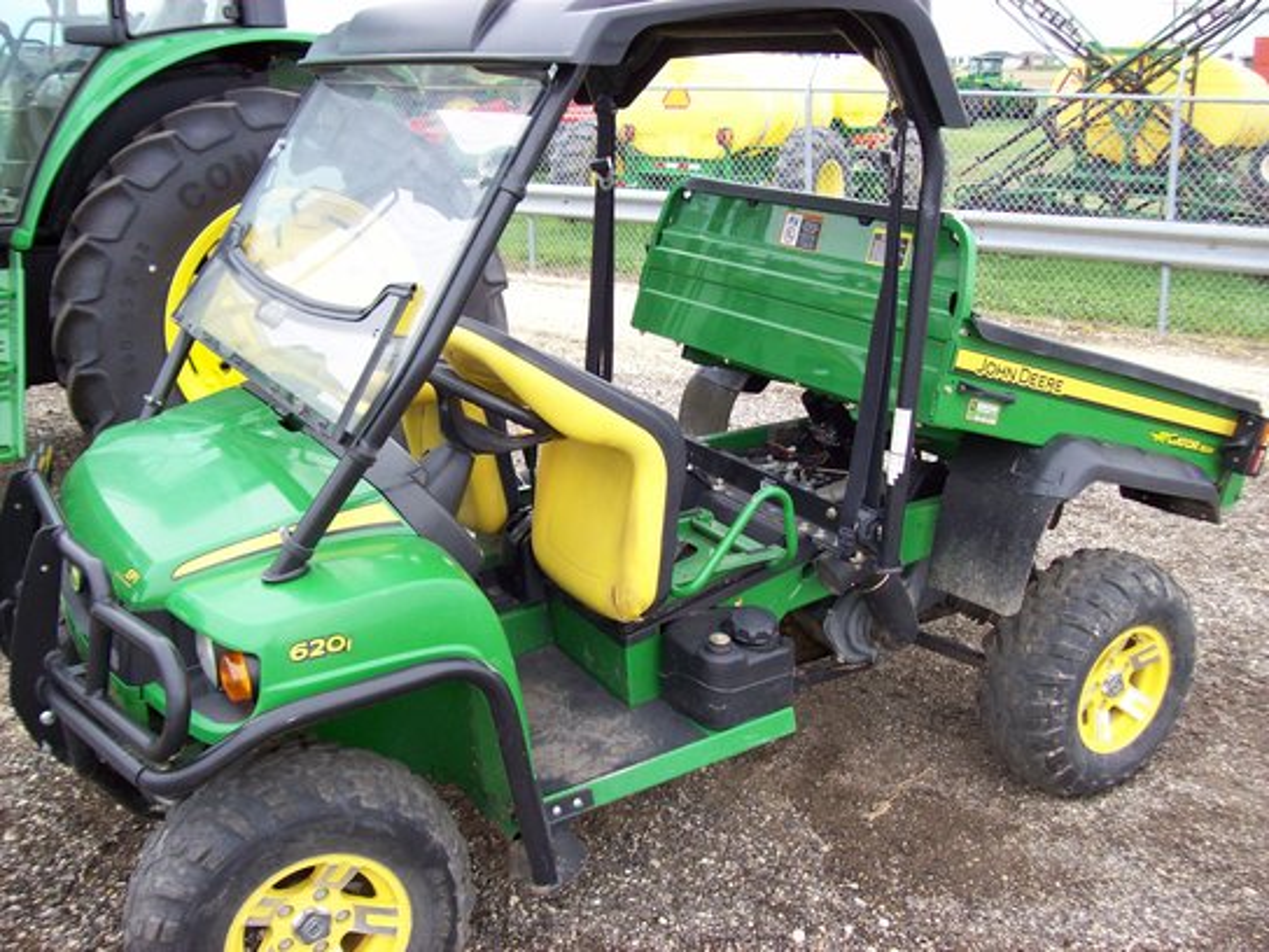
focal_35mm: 36
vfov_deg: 39.7
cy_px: 476
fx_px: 1320
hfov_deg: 51.4
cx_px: 634
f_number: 2.7
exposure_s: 1/157
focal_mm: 6
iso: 80
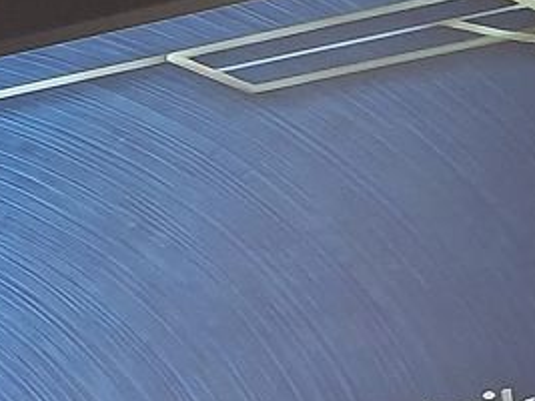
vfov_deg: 9.6
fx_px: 2132
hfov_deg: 10.5
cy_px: 938
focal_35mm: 138
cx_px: -1022
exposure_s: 1/50
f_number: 1.8
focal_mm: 5.54
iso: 320
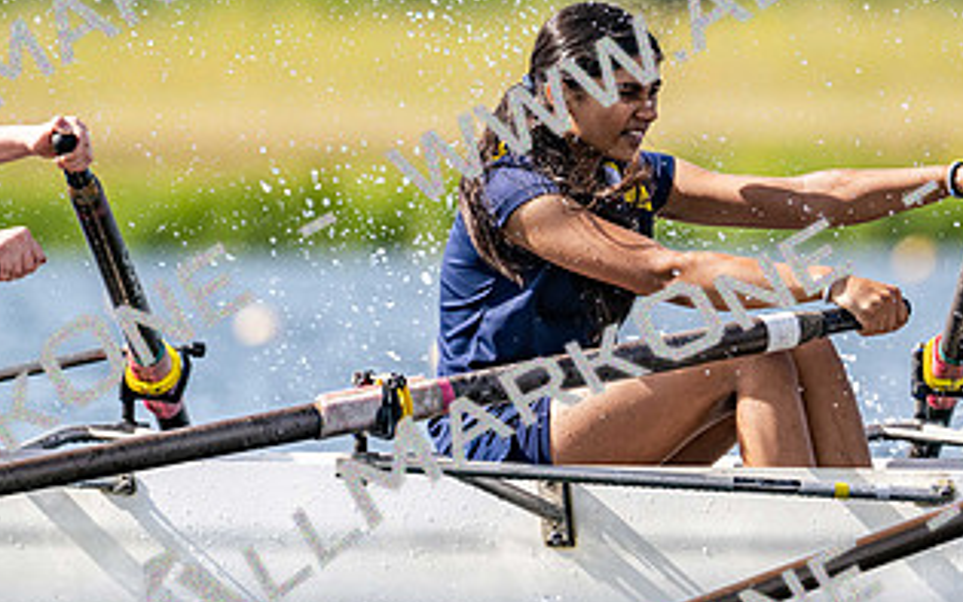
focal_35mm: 752
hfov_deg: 2.8
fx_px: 19740
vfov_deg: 1.7
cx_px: 764
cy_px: 209
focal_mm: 400
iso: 320
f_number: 4.5
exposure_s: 1/2500
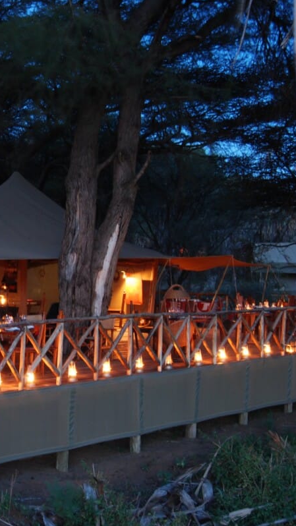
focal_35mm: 71
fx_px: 990
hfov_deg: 16.4
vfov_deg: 29.7
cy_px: 263
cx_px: -44
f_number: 8
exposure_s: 20
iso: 100
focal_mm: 30
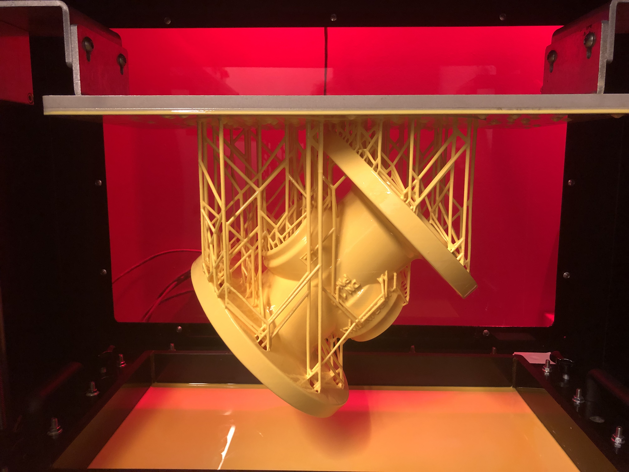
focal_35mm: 28
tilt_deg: -8.3
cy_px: 236
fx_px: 509
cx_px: 314
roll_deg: -0.2
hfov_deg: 63.4
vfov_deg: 49.7
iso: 80
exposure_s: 1/6
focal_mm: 4
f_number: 1.8
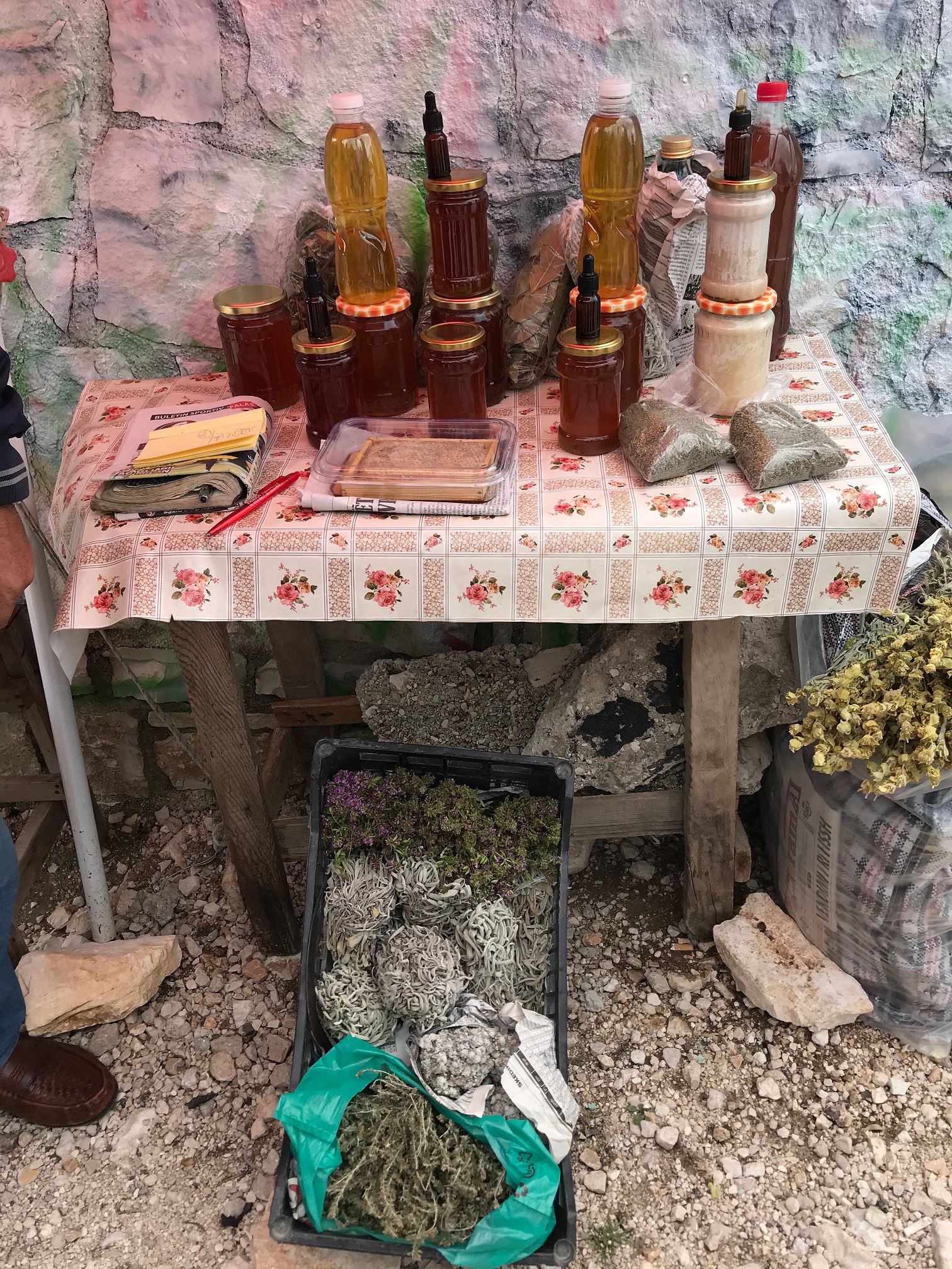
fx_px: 1027
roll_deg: +0.8
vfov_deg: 63.4
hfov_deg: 49.7
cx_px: 476
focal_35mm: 28
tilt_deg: -33.4
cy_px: 634
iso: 20
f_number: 1.8
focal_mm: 3.99
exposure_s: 1/573
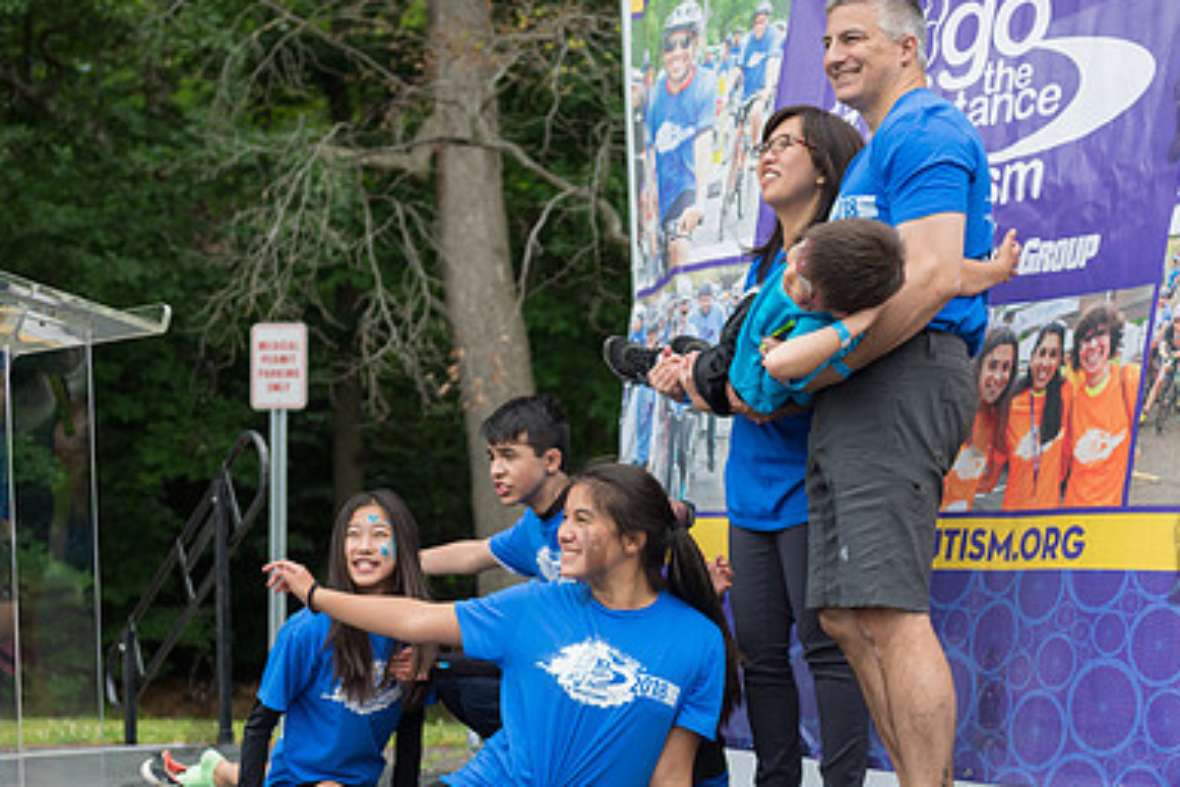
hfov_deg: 28.1
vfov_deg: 18.8
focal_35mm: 72
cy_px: 551
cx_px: 595
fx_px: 2360
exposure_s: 1/640
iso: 200
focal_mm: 48
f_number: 3.5
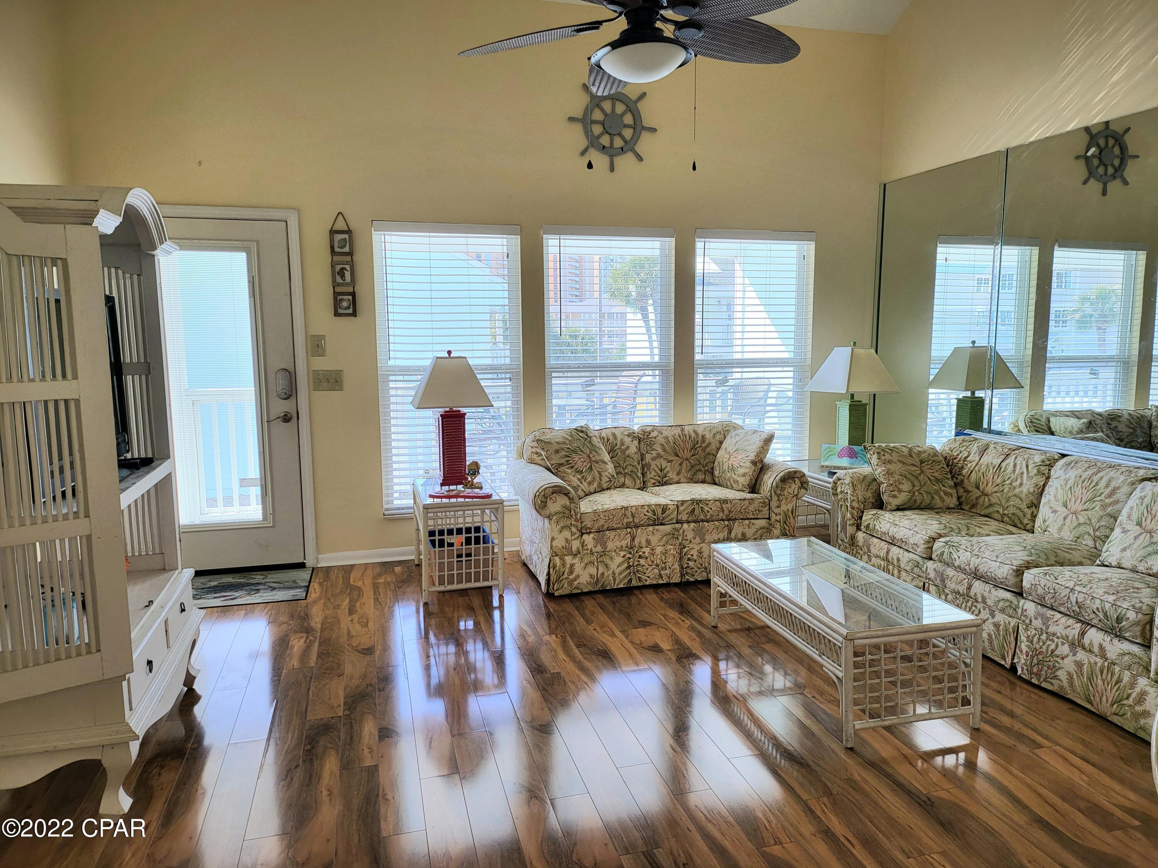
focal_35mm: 24
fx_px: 803
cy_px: 434
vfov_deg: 56.8
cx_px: 579
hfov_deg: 71.6
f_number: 1.8
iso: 40
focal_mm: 5
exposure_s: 1/120
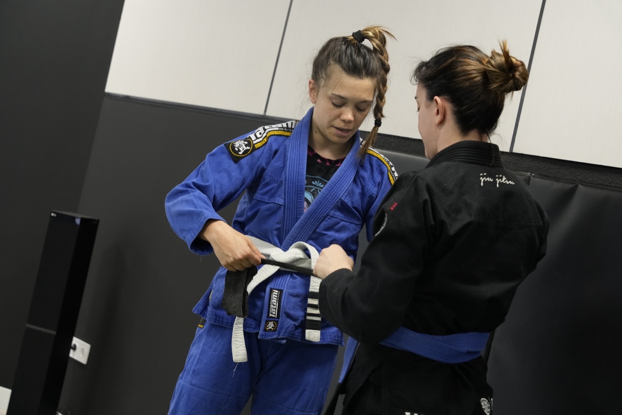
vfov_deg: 19.5
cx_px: 311
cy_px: 208
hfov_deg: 28.8
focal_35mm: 70
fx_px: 1209
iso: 4000
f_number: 5.6
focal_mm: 70
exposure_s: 1/100
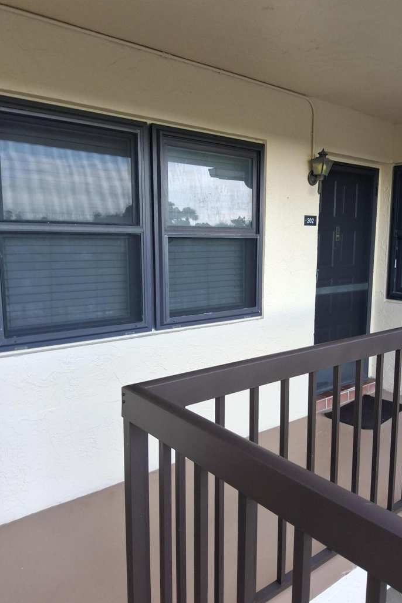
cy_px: 300
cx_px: 234
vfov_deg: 67.4
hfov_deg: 47.8
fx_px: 452
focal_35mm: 27
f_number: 2
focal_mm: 3.08
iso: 125
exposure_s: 1/120
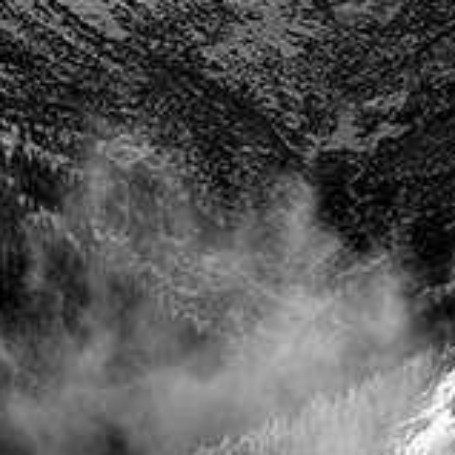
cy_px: 59
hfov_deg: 4.6
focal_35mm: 382
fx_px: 5681
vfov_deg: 4.6
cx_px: 266
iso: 200
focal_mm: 70
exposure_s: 1/320
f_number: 14
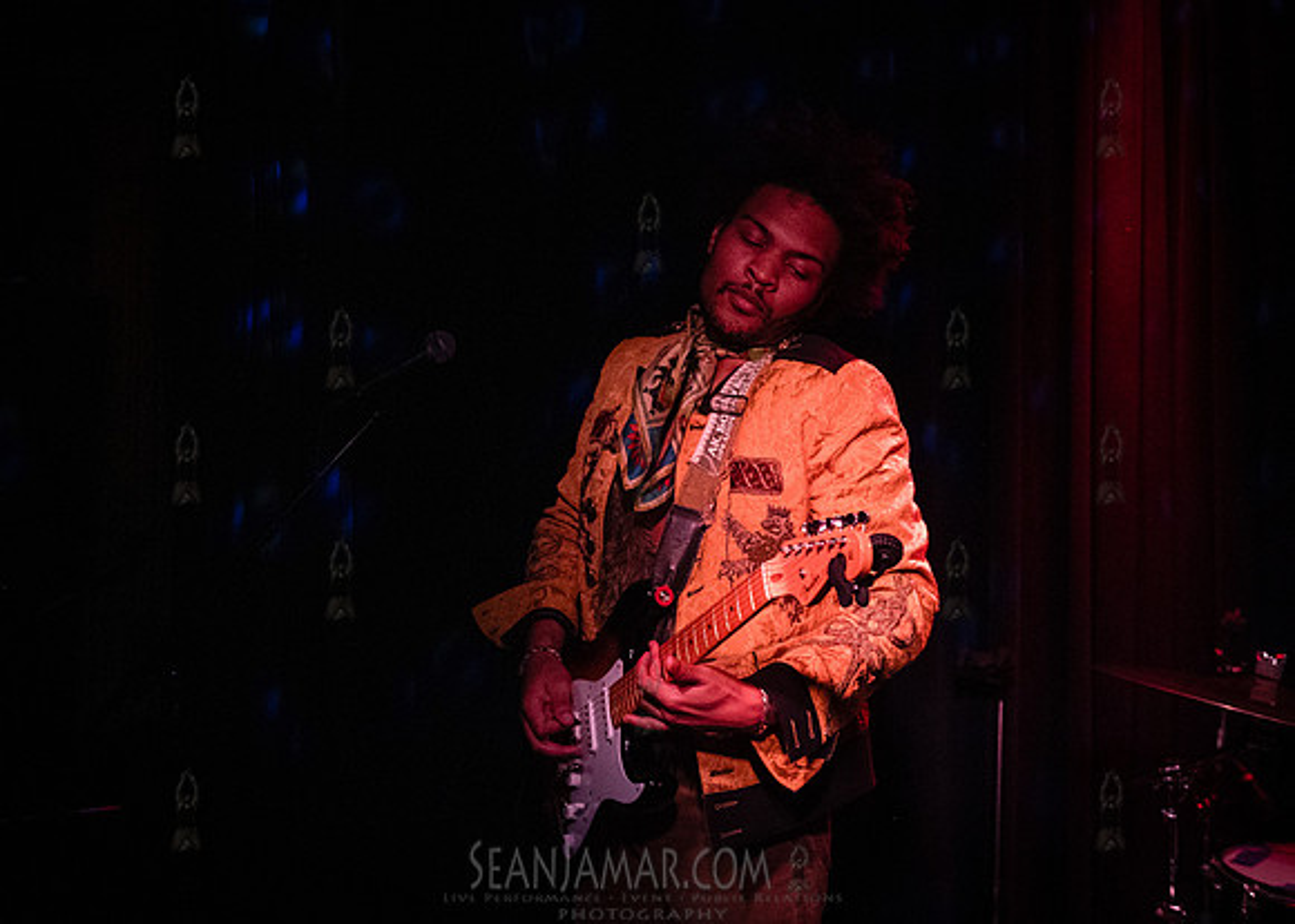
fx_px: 1824
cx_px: 528
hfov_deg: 39.0
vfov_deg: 28.4
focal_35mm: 50
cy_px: 383
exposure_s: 1/400
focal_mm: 38
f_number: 4
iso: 12800
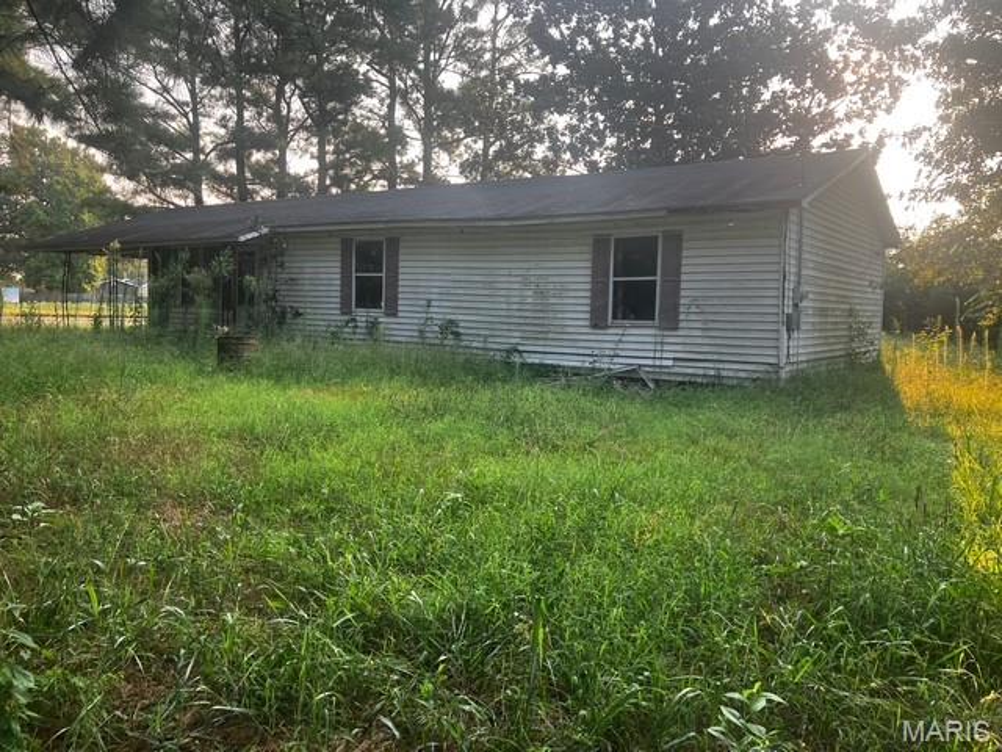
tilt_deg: -2.6
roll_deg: -1.2
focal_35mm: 28
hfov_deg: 63.4
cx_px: 501
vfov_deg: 49.7
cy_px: 376
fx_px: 810
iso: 32
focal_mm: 3.99
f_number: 1.8
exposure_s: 1/162
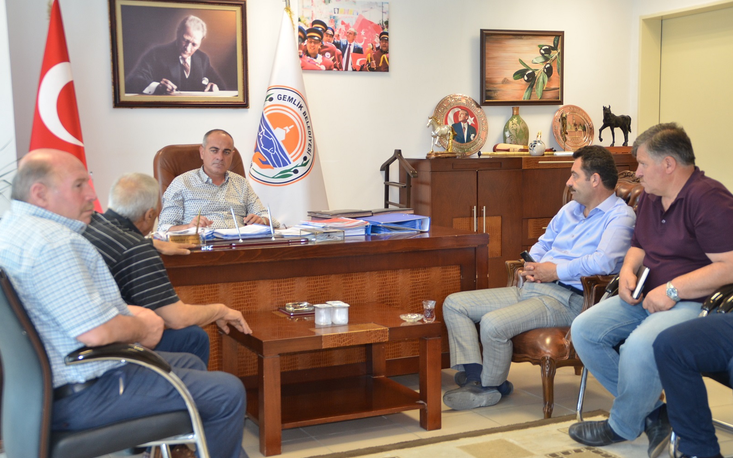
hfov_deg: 41.0
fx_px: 979
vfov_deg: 26.4
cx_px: 366
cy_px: 228
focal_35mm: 49
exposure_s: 1/60
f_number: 4.2
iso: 560
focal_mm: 32
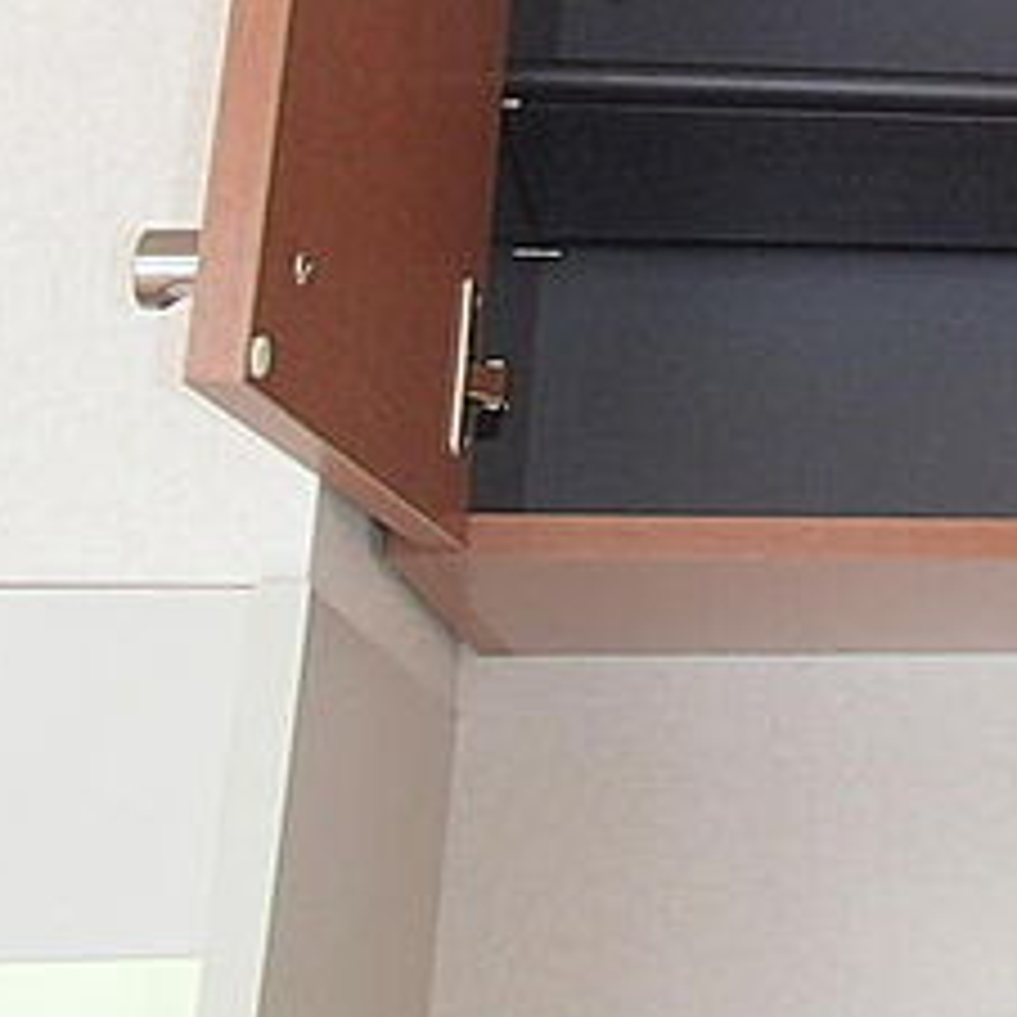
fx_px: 2327
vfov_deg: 23.6
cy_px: -4
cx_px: 1197
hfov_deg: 22.8
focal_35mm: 70
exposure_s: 1/30
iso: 320
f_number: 3.9
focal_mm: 5
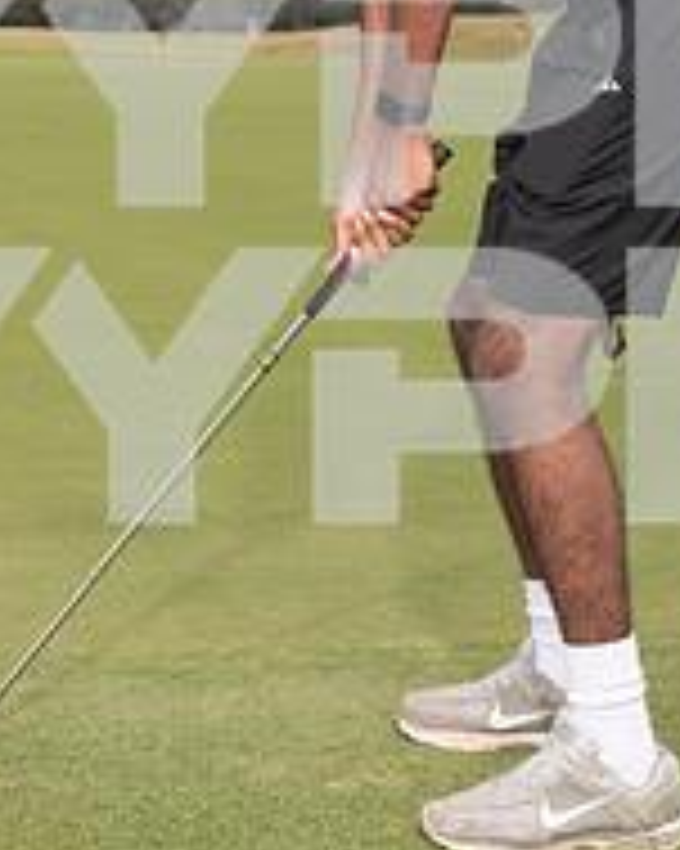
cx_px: 270
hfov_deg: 14.9
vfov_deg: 18.3
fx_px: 2593
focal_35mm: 103
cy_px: 72
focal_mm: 46
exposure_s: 1/320
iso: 100
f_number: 6.3
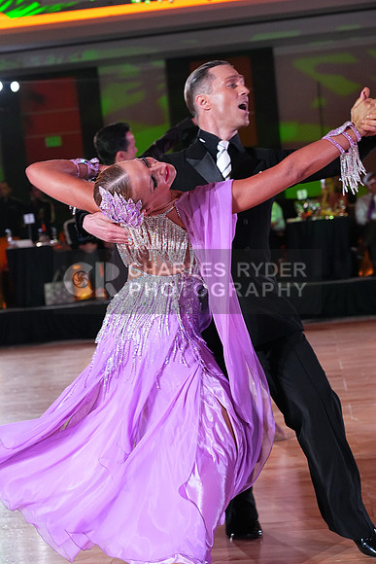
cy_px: 282
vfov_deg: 30.5
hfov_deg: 20.6
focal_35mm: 66
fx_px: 1033
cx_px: 188
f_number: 5
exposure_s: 1/400
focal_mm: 66
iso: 5000
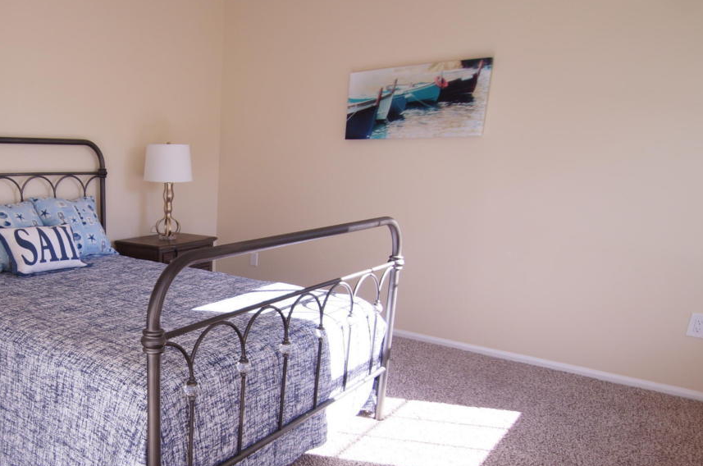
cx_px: 171
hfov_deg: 63.3
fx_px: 526
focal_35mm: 27
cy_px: 324
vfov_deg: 46.7
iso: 100
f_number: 3.5
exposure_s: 1/80
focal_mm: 10
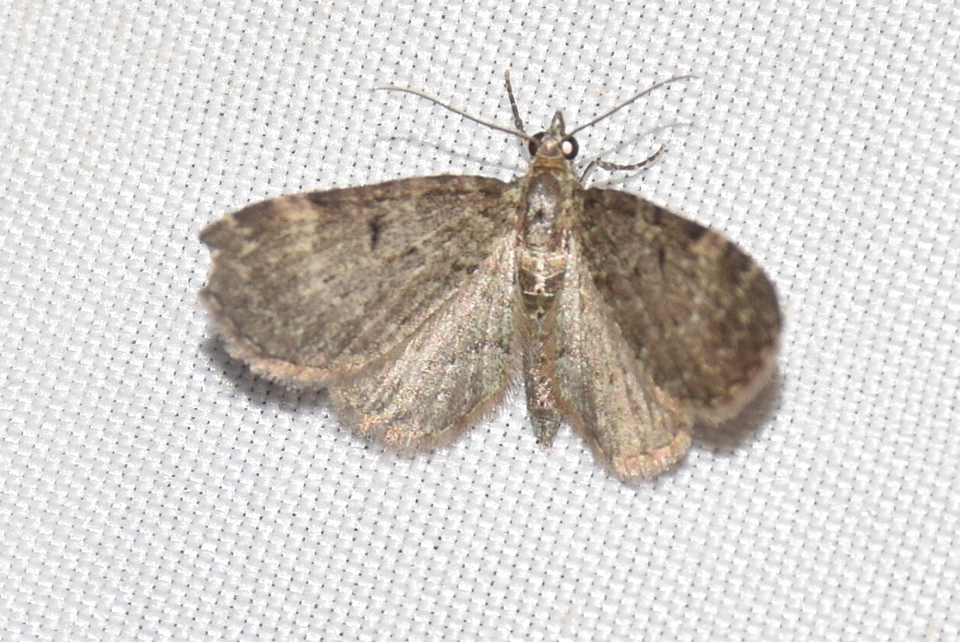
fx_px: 5605
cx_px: 480
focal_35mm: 210
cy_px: 321
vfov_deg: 6.6
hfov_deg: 9.8
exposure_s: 1/160
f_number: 11
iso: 125
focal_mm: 140
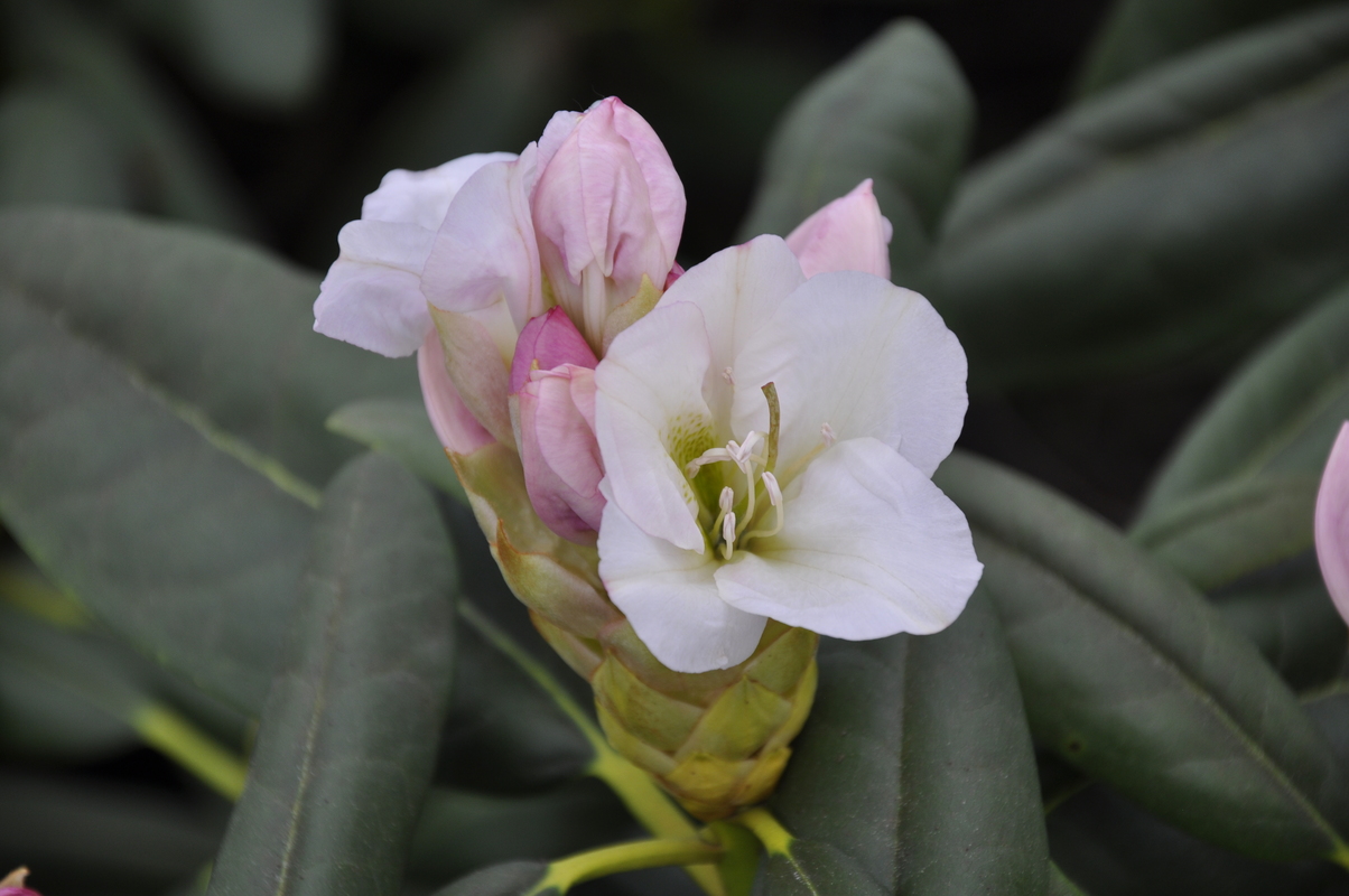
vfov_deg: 8.7
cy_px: 448
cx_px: 674
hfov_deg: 13.1
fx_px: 5895
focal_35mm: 158
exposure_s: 1/125
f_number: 5.6
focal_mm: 105
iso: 220
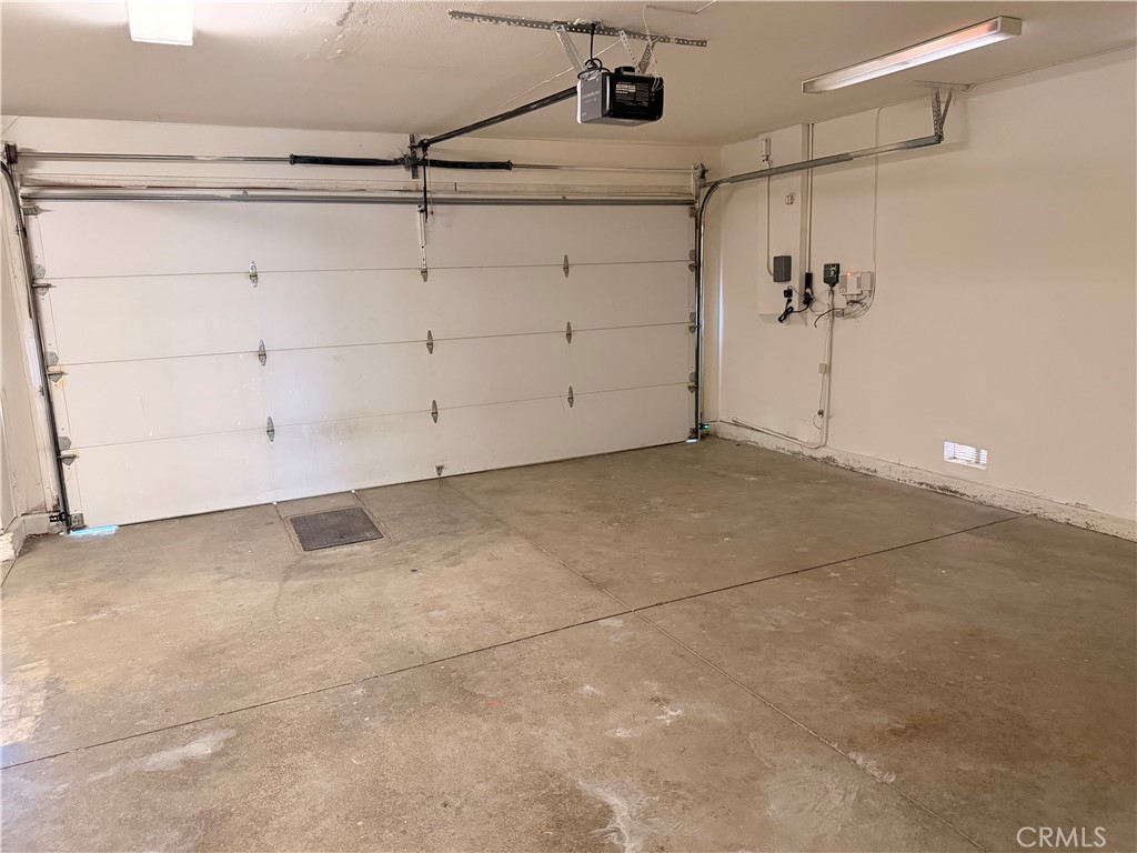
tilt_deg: -11.2
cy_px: 426
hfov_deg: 71.6
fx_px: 788
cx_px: 568
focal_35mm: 24
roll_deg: +1.5
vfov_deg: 56.8
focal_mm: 6.76
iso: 800
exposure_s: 1/60
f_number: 1.78
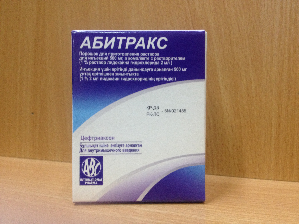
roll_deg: -0.1
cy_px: 112
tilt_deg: -2.6
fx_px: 302
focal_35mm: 35
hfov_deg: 52.6
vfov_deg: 40.7
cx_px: 150
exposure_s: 1/20
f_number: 2.4
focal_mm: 4.28
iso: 200
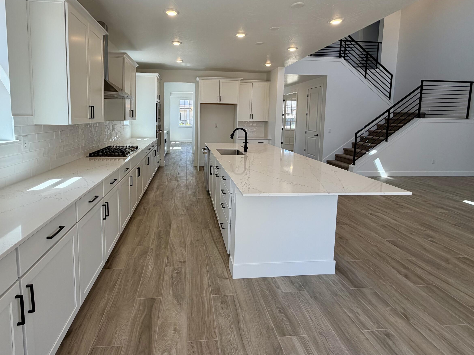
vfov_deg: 70.8
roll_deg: -0.7
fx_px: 246
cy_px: 141
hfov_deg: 87.4
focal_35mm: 18
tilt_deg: -6.0
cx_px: 210
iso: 40
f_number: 2.2
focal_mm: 2.22
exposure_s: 1/120
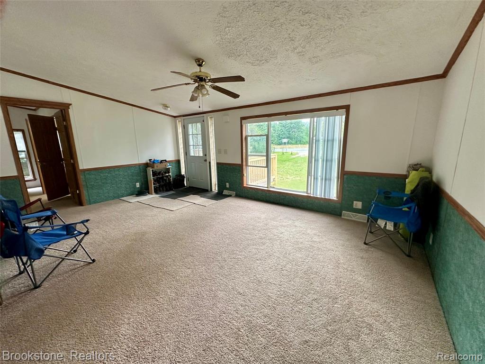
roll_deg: +1.2
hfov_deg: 102.1
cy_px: 182
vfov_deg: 85.7
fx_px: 196
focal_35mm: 14
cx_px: 242
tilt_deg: -11.2
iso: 250
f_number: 2.2
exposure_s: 1/99
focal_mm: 2.22
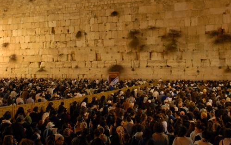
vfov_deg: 29.1
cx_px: 122
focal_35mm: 44
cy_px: 53
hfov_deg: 45.2
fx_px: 277
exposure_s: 1/13
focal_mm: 20
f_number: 5.6
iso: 500
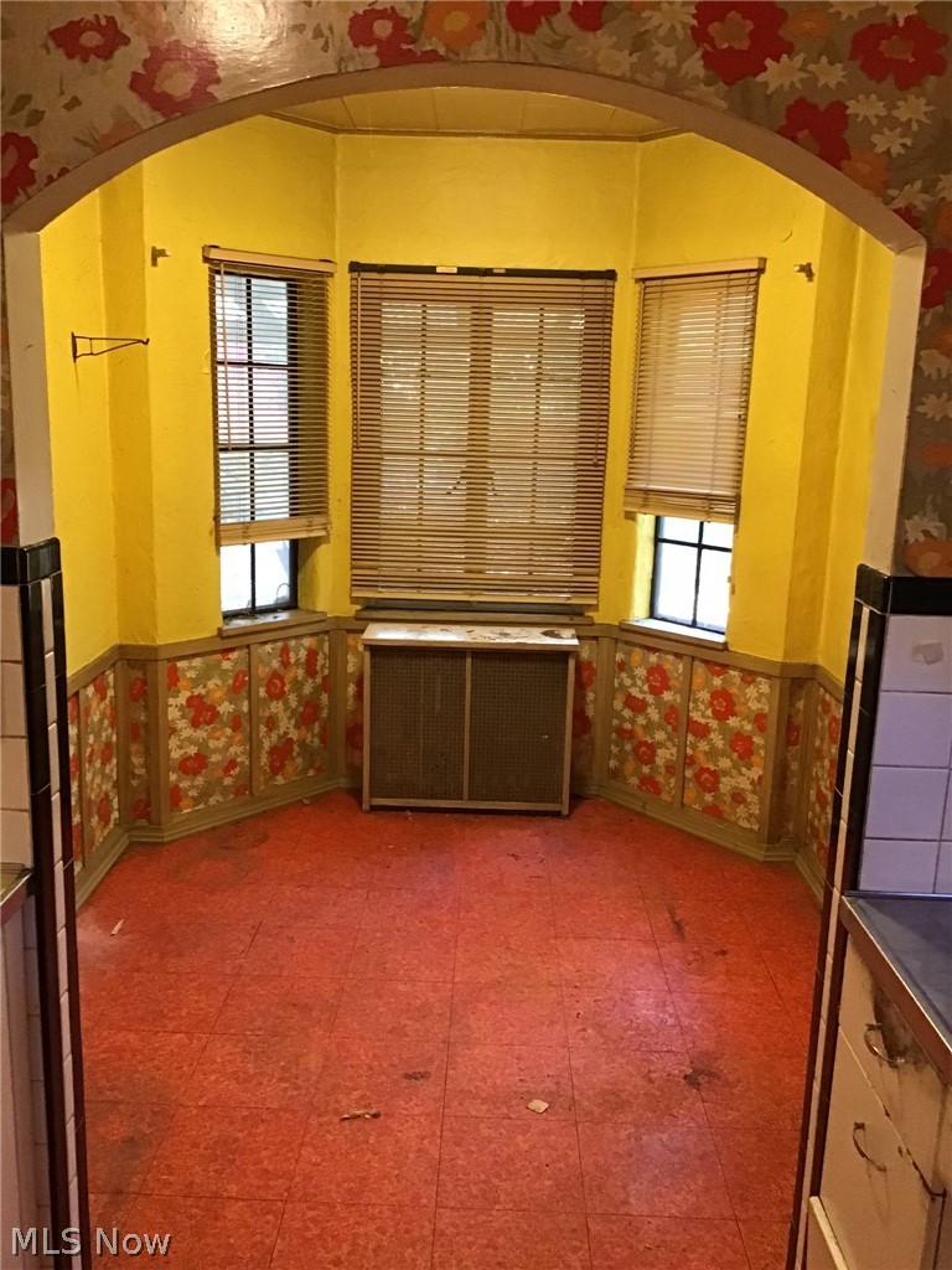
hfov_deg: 45.4
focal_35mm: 31
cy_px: 635
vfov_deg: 58.4
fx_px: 1137
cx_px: 476
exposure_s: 1/24
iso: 200
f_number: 2.4
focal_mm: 3.3
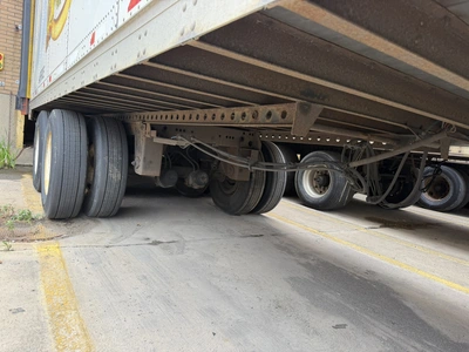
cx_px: 234
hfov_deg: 71.6
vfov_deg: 56.8
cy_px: 176
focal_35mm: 24
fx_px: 325
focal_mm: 6.76
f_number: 1.78
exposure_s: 1/153
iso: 100
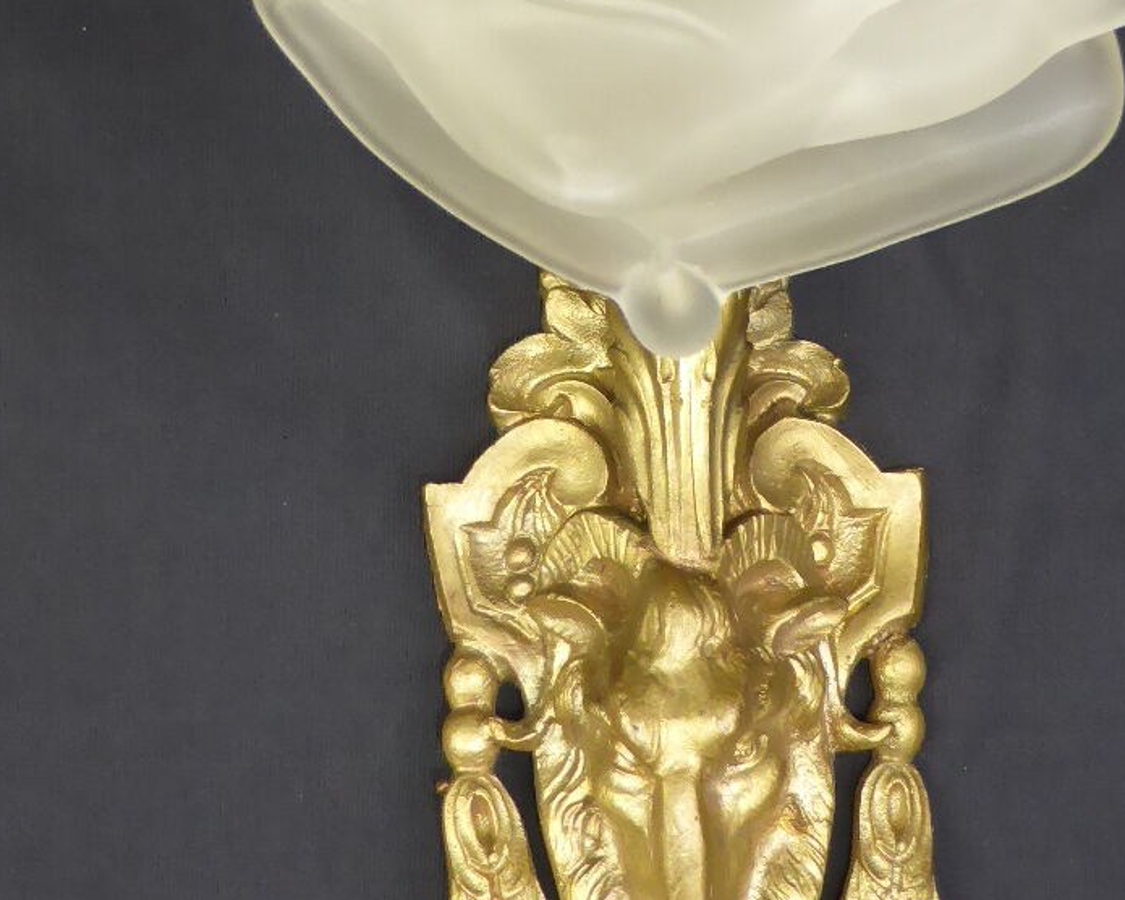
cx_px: 707
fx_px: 2297
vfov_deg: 22.1
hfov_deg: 27.4
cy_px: 376
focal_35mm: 69
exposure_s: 1/60
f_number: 3.3
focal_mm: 4.3
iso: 320
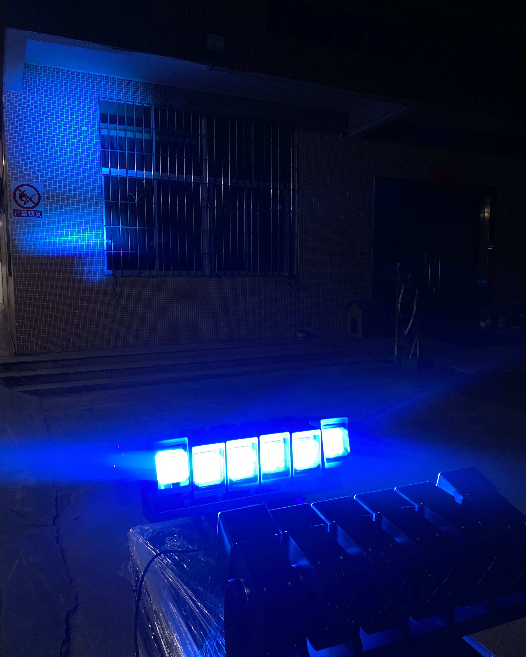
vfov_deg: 62.2
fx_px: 545
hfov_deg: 51.5
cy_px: 341
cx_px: 271
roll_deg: +0.1
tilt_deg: -4.5
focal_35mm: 28
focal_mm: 4.25
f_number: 1.8
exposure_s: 1/50
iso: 200
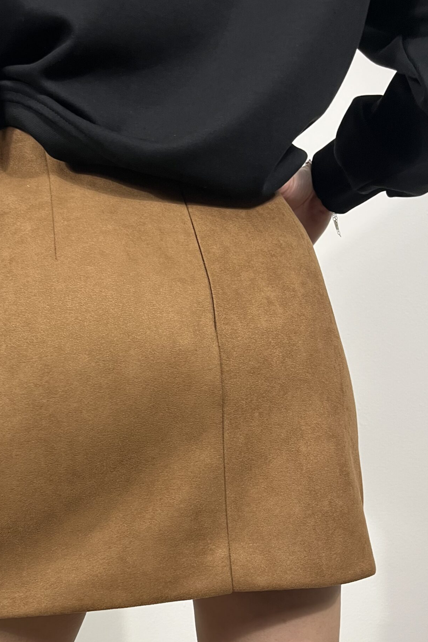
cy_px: 390
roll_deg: -2.3
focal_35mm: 38
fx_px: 677
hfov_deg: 34.6
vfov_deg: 50.3
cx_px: 128
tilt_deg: +2.8
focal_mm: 5.1
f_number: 1.6
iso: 100
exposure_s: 1/50
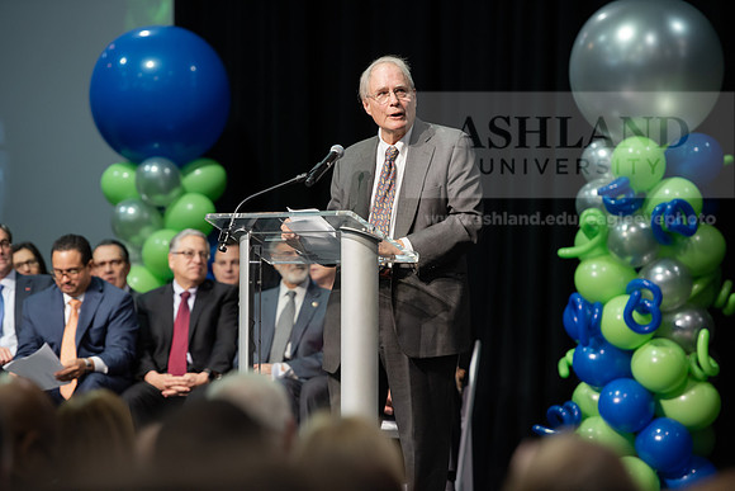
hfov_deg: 11.7
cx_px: 368
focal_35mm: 175
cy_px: 246
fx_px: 3574
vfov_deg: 7.9
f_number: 3.2
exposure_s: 1/200
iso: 1250
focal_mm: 175
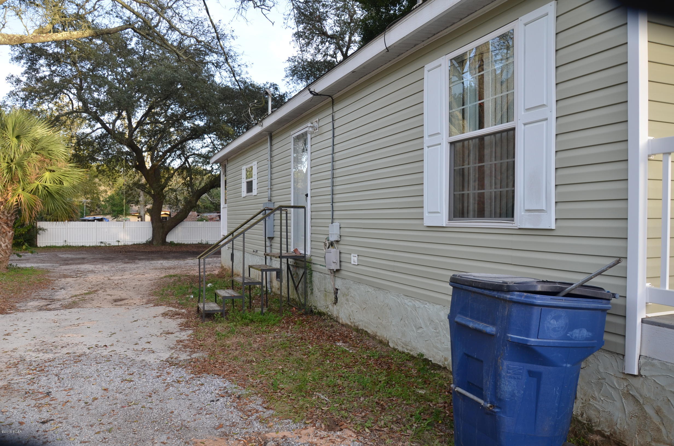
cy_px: 223
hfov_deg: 67.5
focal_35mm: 27
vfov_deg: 47.7
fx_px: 504
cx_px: 337
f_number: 5.6
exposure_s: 1/125
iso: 200
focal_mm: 18
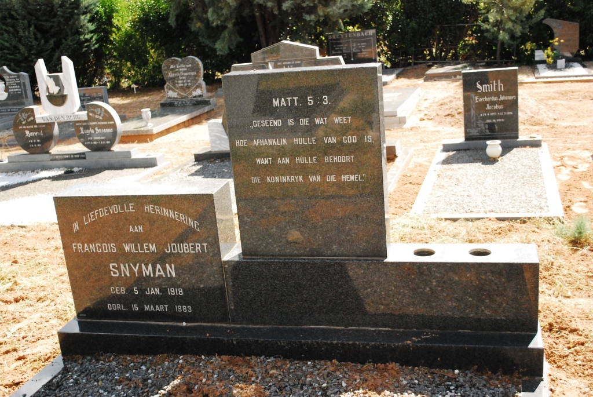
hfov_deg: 46.4
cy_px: 198
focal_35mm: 42
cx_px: 296
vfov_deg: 32.0
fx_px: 693
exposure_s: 1/3200
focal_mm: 28
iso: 1600
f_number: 4.5
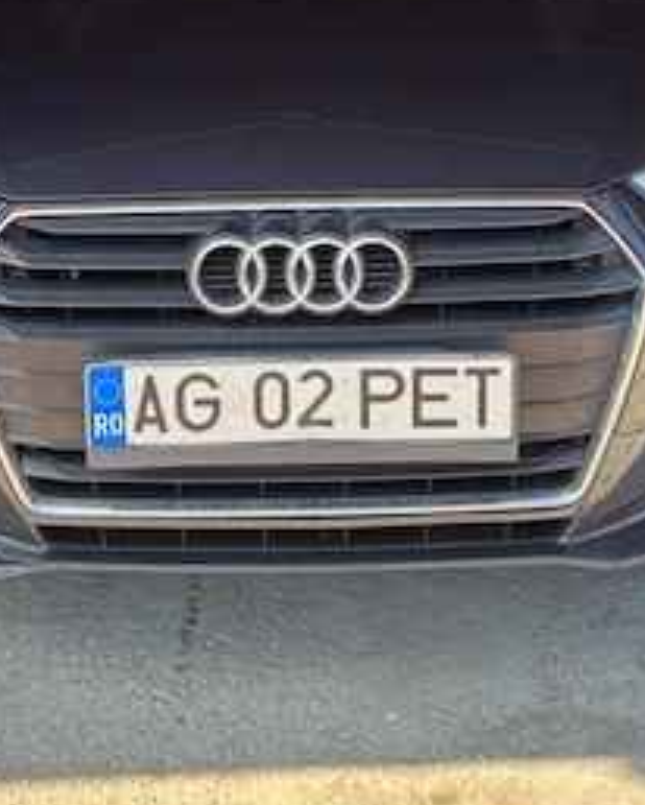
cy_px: -47
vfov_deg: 22.9
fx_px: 1883
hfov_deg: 19.4
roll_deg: -0.9
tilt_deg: -11.3
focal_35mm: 79
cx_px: 369
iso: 50
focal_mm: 5.96
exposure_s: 1/336
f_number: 1.6
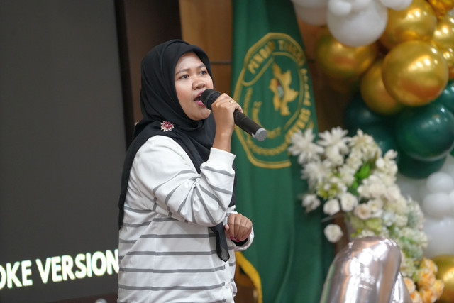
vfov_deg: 6.9
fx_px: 2523
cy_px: 152
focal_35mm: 200
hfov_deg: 10.3
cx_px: 227
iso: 4000
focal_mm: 200
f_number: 4
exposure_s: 1/200
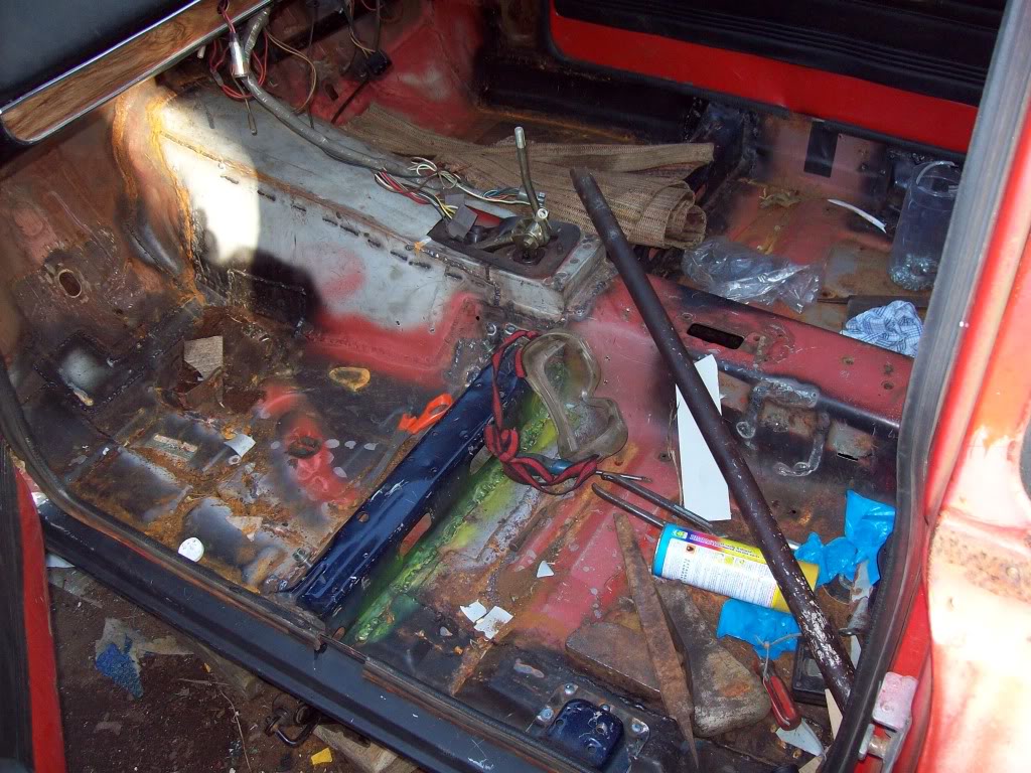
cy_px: 386
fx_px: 1072
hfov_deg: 51.4
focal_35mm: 36
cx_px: 516
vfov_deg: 39.7
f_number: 2.7
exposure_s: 1/64
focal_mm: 6
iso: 80
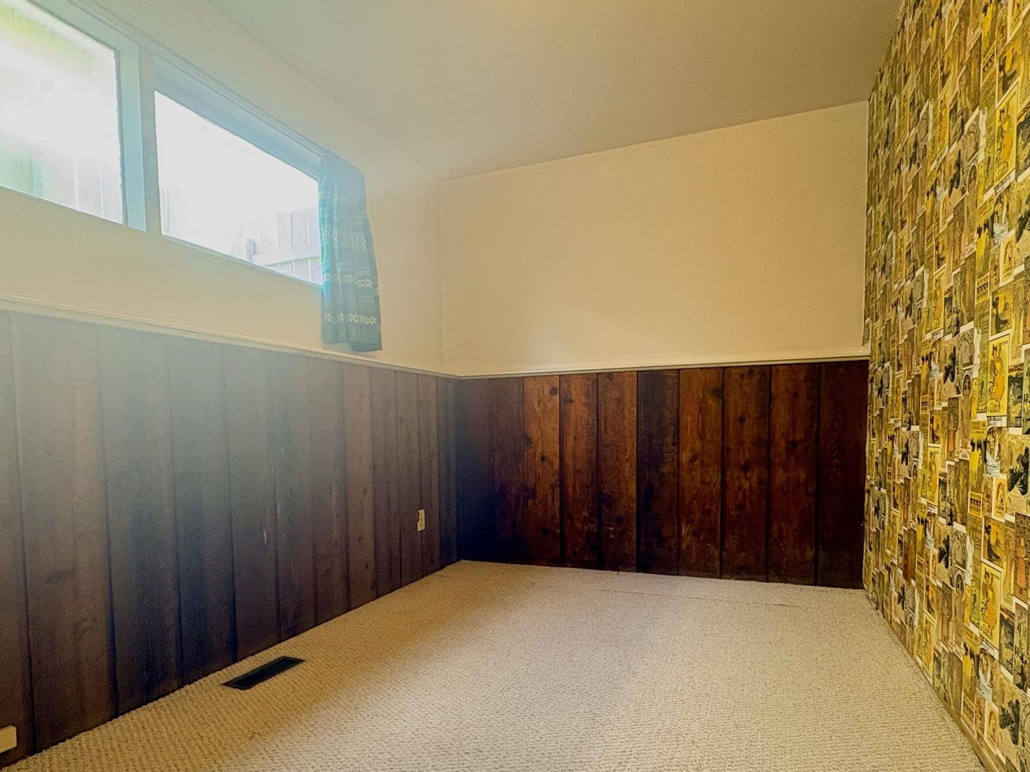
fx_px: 625
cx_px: 495
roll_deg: +0.8
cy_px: 468
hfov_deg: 79.0
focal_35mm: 21
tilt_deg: -3.5
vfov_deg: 62.8
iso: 250
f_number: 2.2
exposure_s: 1/60
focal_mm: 2.22
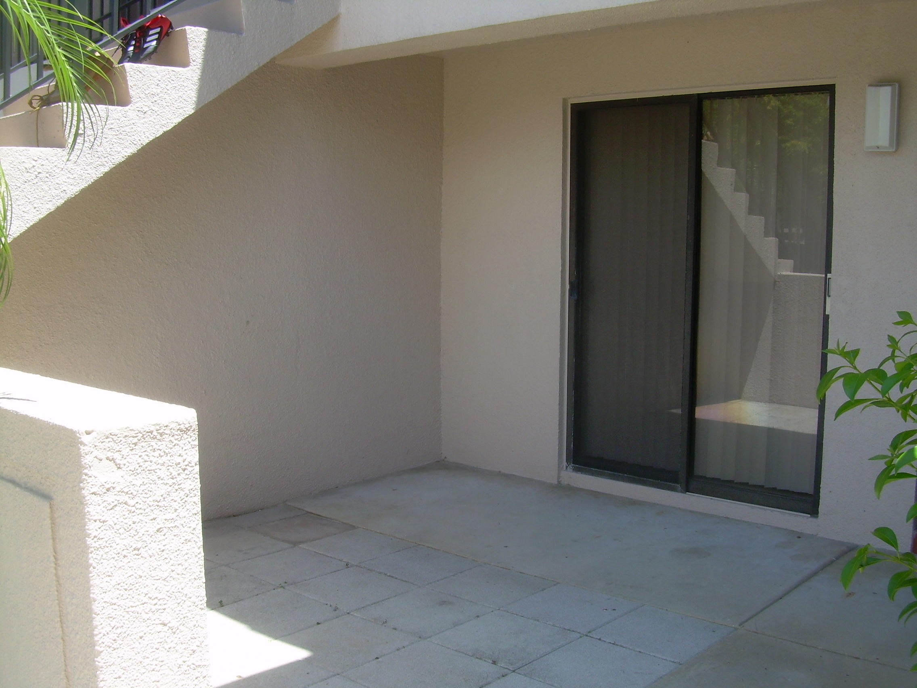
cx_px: 458
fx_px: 1007
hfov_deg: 49.0
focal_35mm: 38
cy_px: 344
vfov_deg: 37.7
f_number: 4.6
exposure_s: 1/149
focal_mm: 6.3
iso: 50
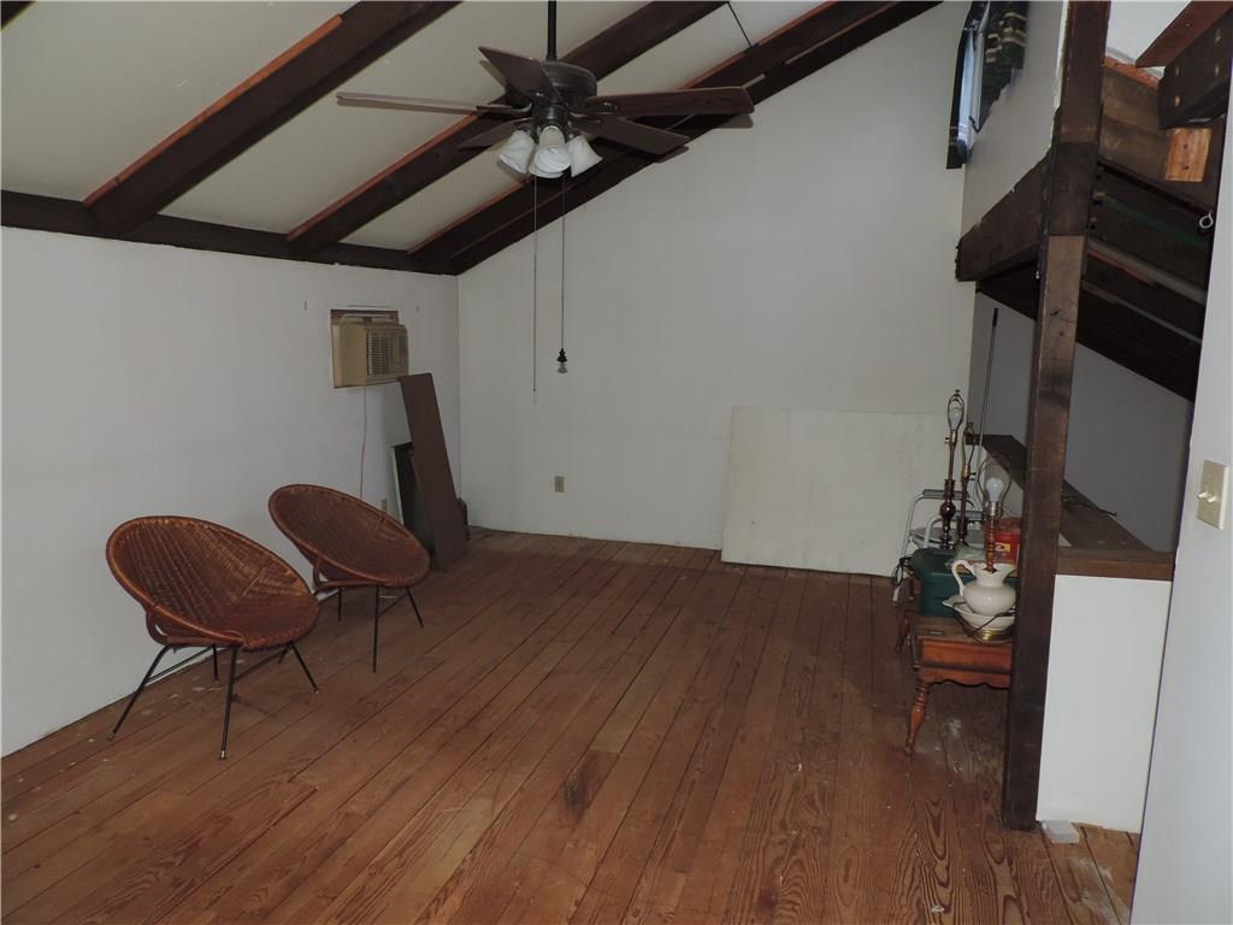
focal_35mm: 24
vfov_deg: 56.8
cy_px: 462
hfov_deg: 71.6
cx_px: 616
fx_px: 855
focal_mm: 4.3
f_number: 3
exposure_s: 1/30
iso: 200
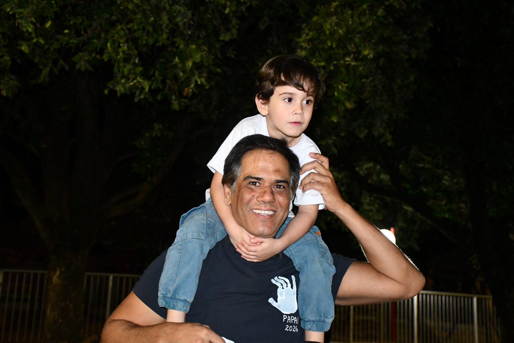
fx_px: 742
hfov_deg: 38.2
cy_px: 172
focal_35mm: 52
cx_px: 257
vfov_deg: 26.0
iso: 6400
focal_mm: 35
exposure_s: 1/60
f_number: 4.2
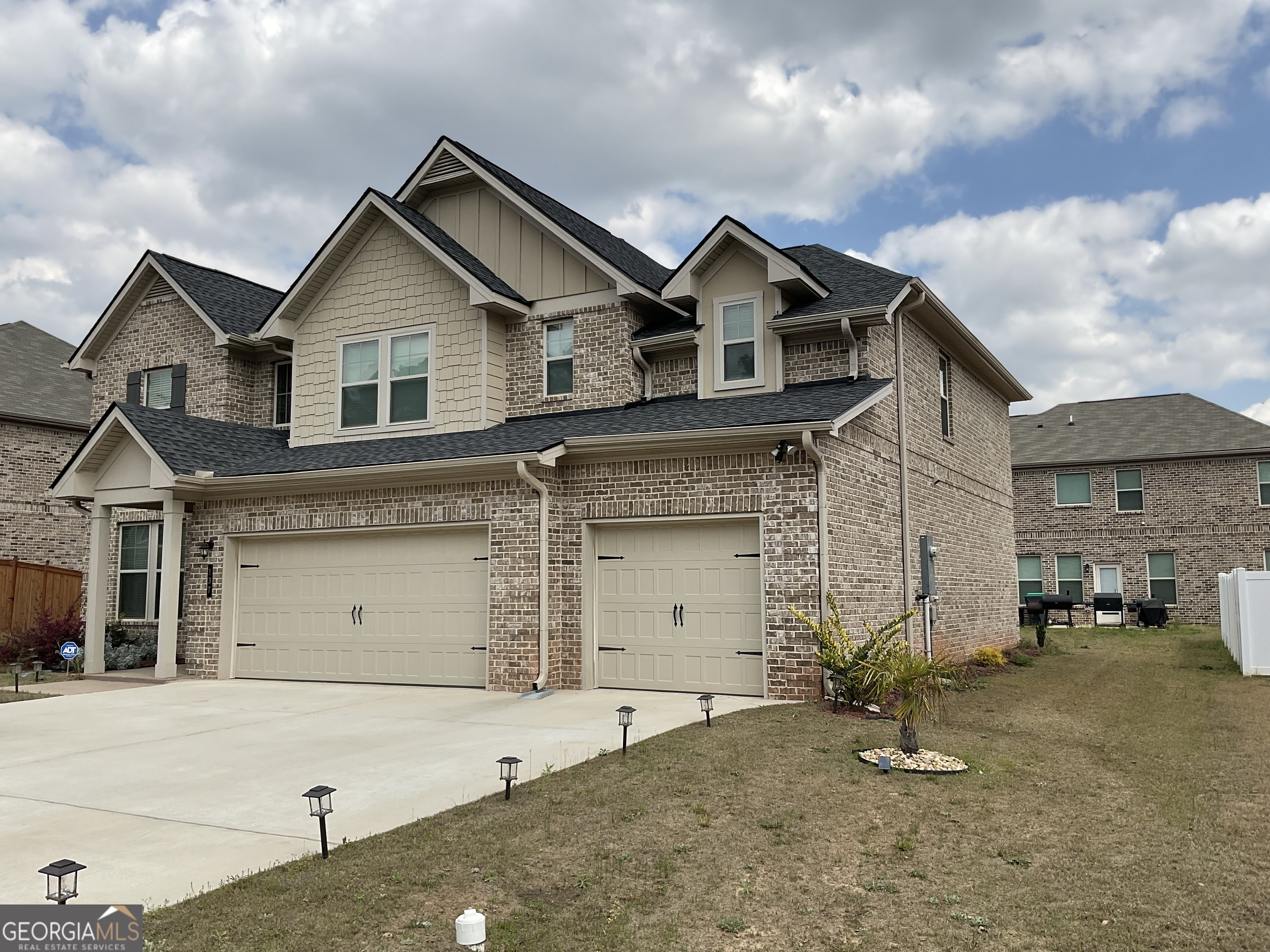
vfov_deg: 48.2
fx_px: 1064
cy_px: 476
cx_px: 635
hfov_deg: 61.7
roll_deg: +0.1
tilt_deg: +5.0
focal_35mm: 29
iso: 16
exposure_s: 1/2320
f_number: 1.8
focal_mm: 3
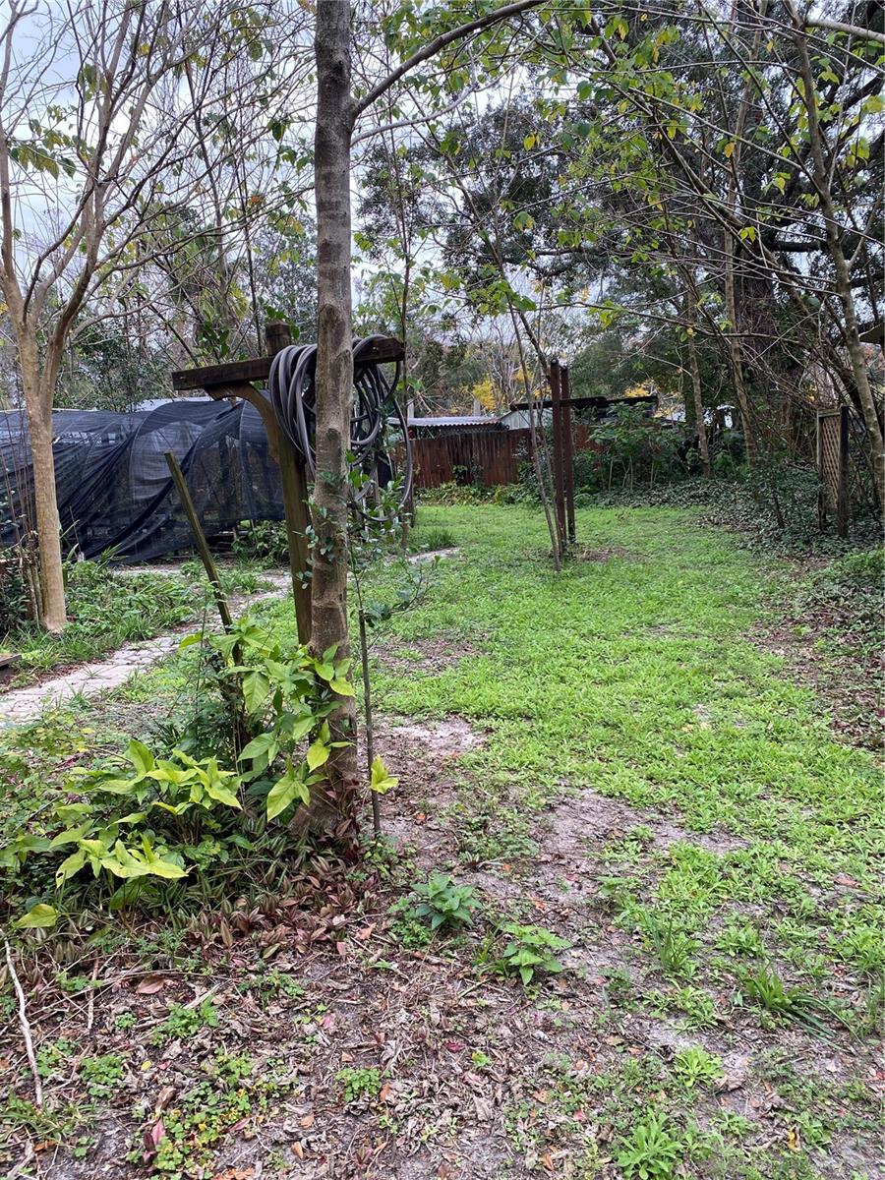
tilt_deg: -9.9
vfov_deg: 67.3
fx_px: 886
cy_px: 590
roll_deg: +3.1
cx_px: 442
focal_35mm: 26
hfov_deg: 53.1
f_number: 1.8
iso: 32
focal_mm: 4.25
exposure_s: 1/238
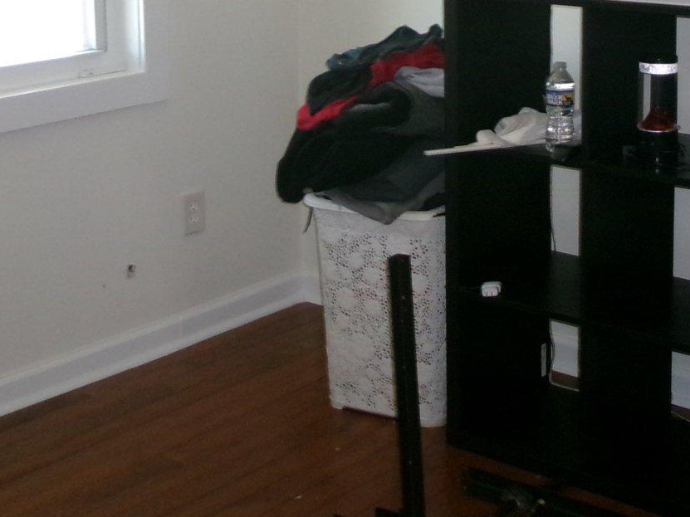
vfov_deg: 20.7
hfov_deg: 28.0
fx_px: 1375
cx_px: 439
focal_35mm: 69
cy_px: 13
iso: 400
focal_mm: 5.1
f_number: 3.9
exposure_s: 1/34
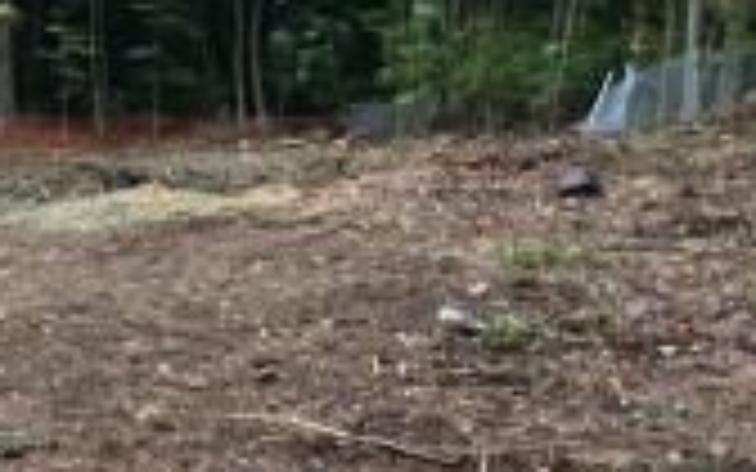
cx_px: -216
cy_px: 196
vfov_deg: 13.6
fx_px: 1978
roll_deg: -2.9
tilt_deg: -2.6
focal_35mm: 96
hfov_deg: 19.9
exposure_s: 1/120
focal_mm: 4.15
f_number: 2.2
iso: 32
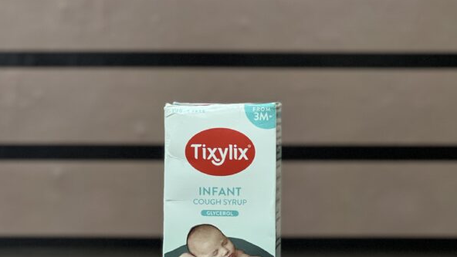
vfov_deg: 14.2
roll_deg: +0.2
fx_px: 1030
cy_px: 168
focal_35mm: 85
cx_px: 229
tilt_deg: -1.2
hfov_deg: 25.0
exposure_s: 1/33
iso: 320
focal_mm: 9
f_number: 2.8
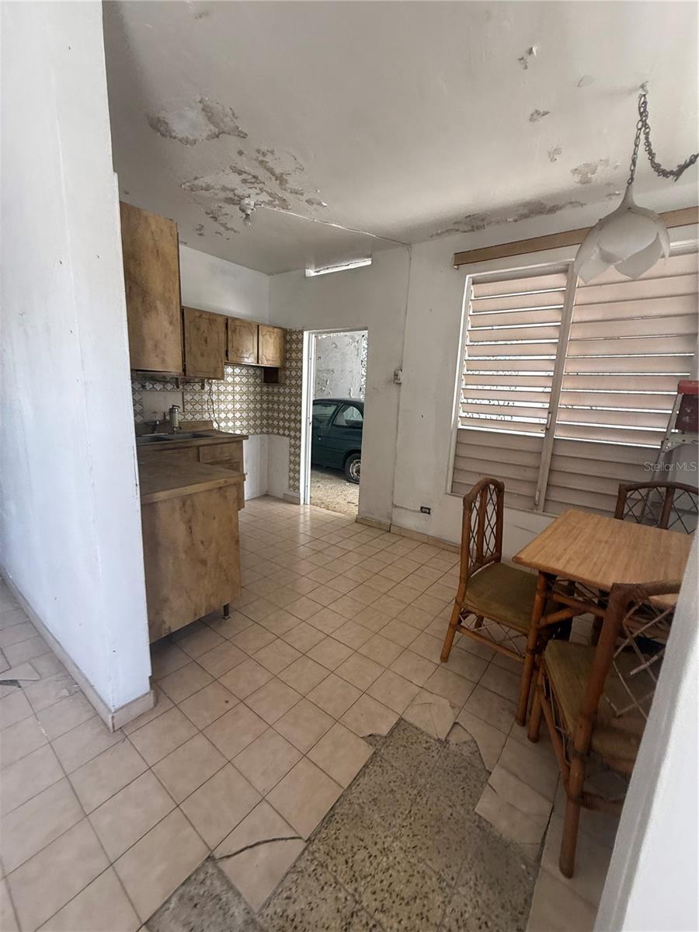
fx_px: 377
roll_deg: -4.2
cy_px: 466
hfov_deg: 85.7
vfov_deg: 102.1
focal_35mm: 14
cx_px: 350
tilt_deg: -11.9
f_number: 2.2
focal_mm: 2.22
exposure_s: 1/99
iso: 125
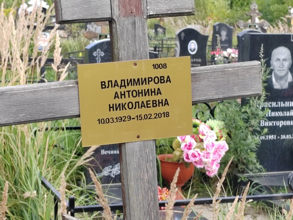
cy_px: 110
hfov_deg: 21.8
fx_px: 762
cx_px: 146
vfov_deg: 16.4
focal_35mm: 90
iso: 100
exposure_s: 1/230
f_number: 1.9
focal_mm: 5.52
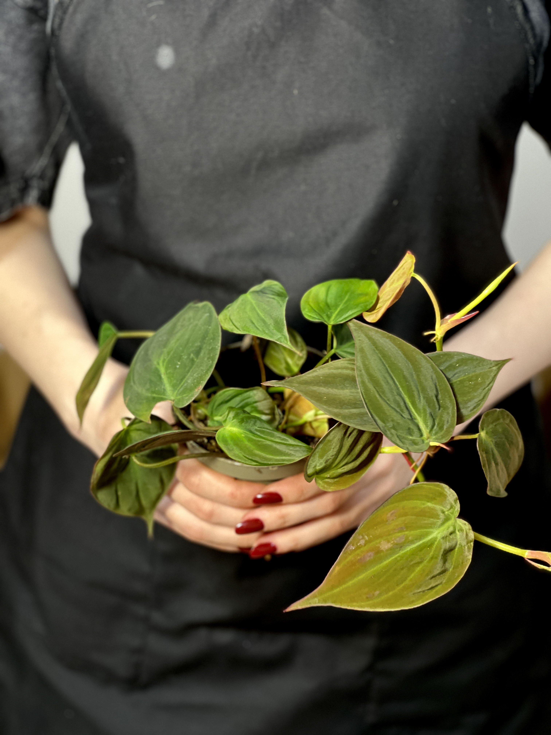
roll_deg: +0.9
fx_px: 1634
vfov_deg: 25.3
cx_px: 276
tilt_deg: -29.8
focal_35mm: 77
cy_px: 368
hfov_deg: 19.1
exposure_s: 1/33
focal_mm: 9
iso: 250
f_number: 2.8
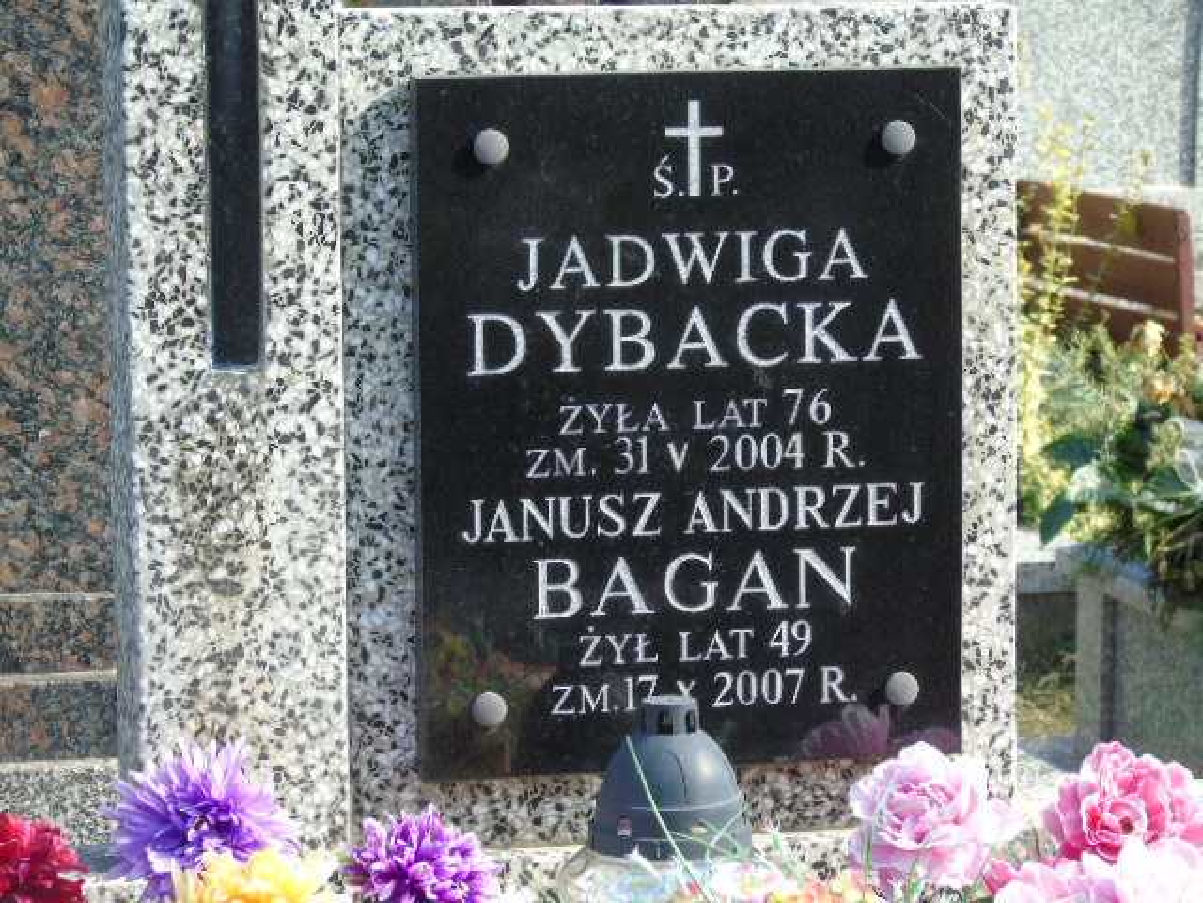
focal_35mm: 142
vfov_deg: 10.4
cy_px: 452
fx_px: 4935
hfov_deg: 13.9
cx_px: 602
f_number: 4.7
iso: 80
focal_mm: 25
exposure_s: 1/125
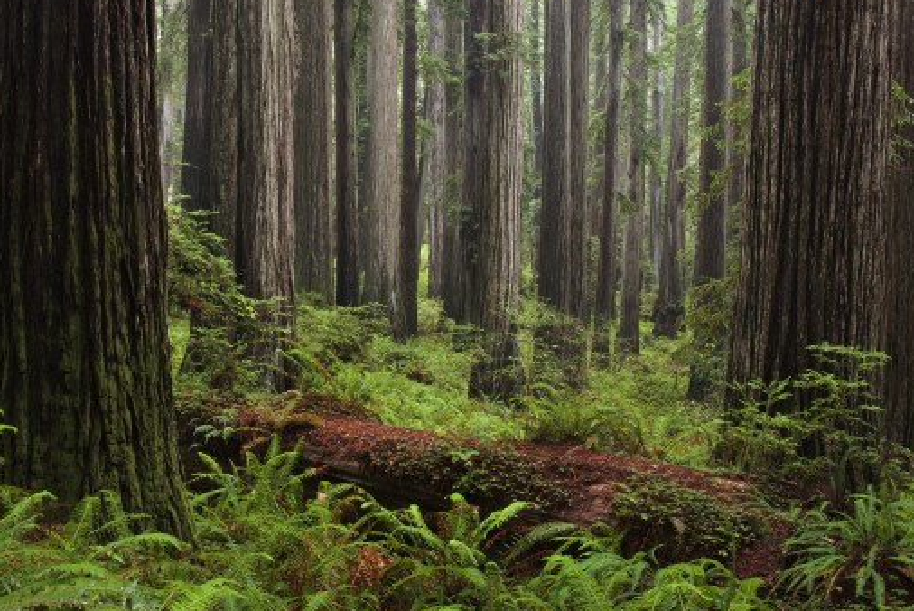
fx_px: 1194
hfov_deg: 41.9
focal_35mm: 47
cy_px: 252
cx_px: 448
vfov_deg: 28.6
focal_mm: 34
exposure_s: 2
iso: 100
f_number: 13
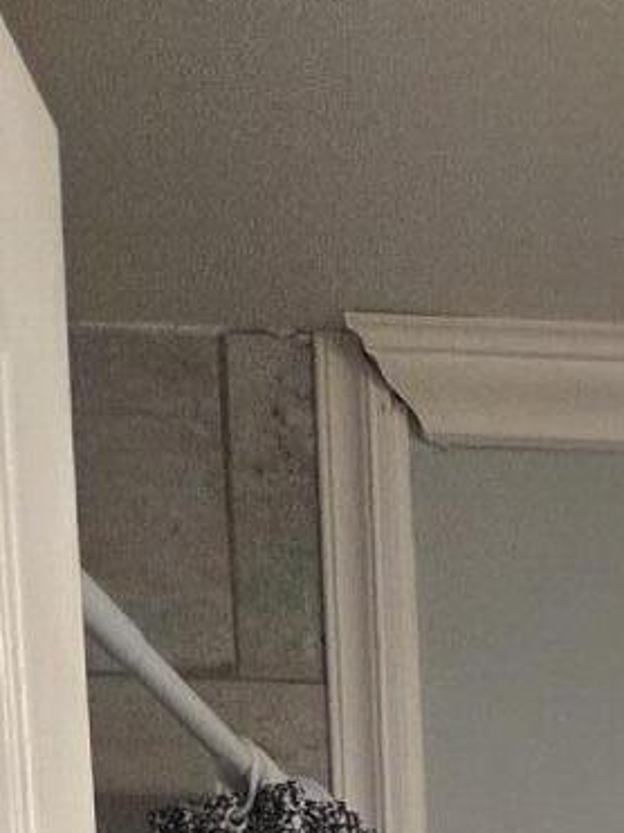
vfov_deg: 11.7
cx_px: 1109
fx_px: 2982
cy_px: 2212
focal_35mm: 124
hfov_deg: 11.2
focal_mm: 5.4
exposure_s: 1/120
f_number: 1.8
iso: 200
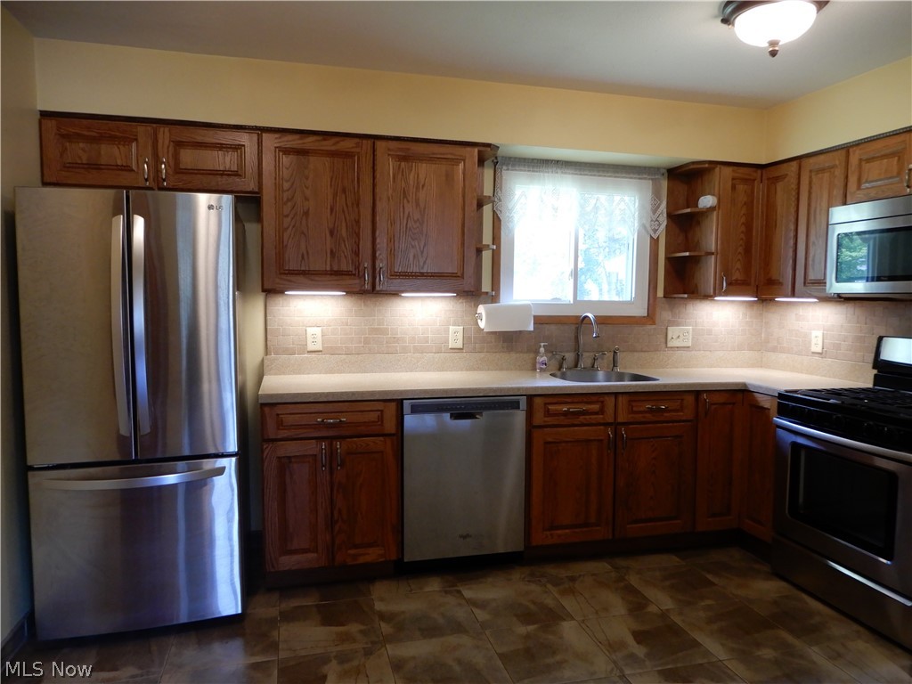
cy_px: 342
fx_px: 632
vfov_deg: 56.8
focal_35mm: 24
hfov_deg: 71.6
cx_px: 456
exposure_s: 1/30
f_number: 3.4
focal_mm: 4.3
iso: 250
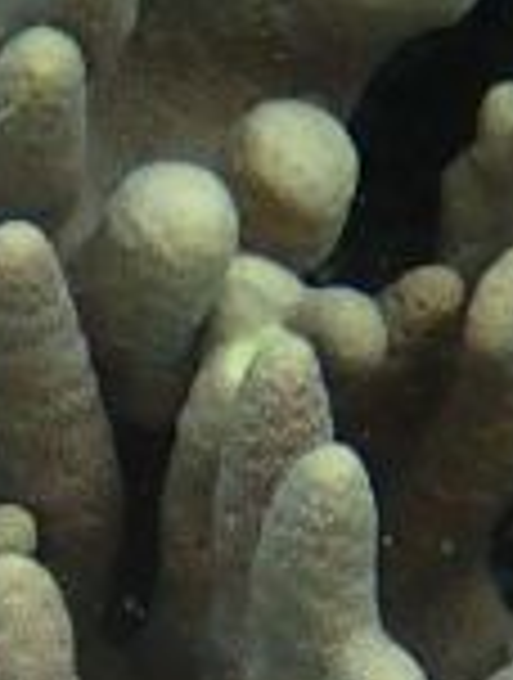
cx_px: 9
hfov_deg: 3.3
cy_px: 423
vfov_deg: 4.4
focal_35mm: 448
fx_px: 8815
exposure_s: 1/160
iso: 200
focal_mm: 9.61
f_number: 4.5
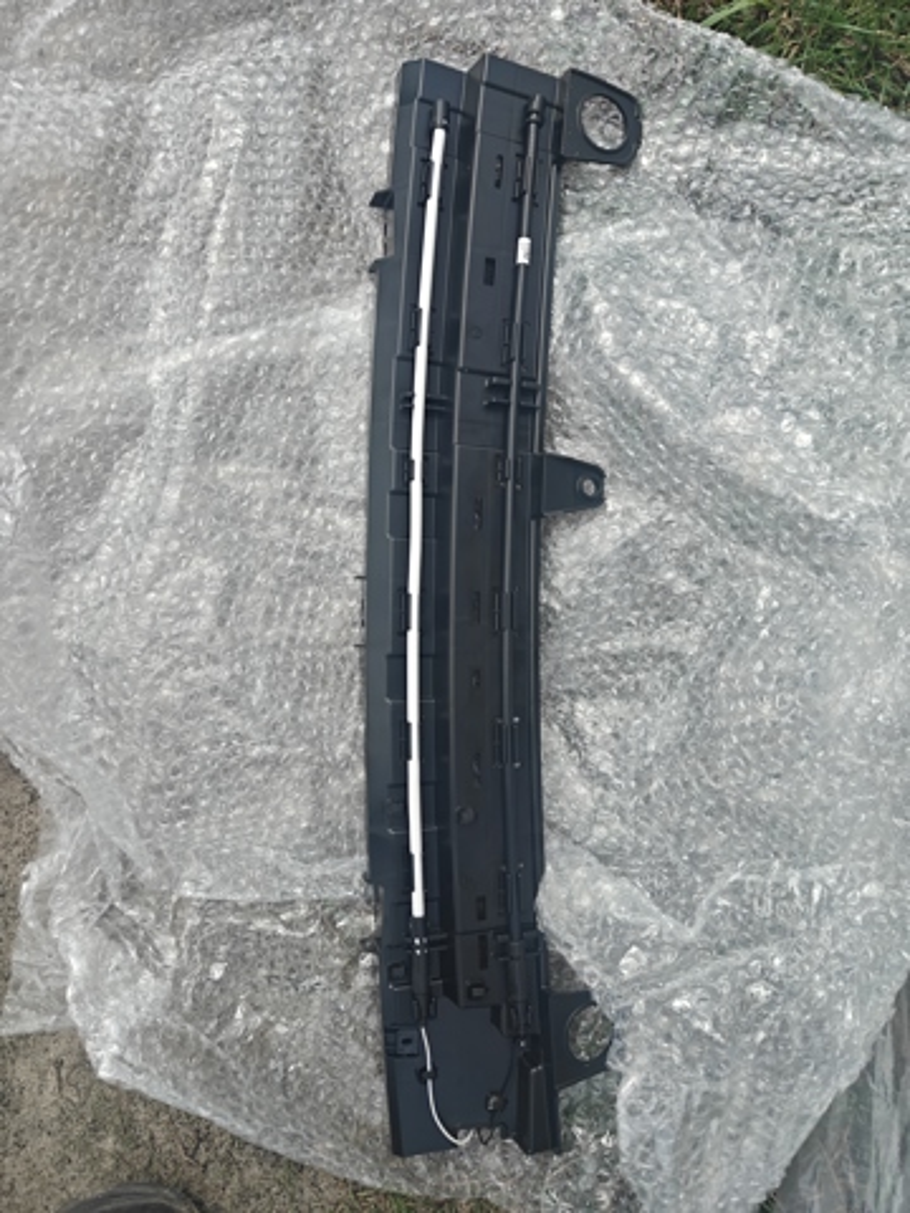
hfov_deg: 56.8
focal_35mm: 24
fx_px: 841
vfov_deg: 71.6
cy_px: 606
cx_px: 455
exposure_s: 1/973
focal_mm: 5.59
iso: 80
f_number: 1.8
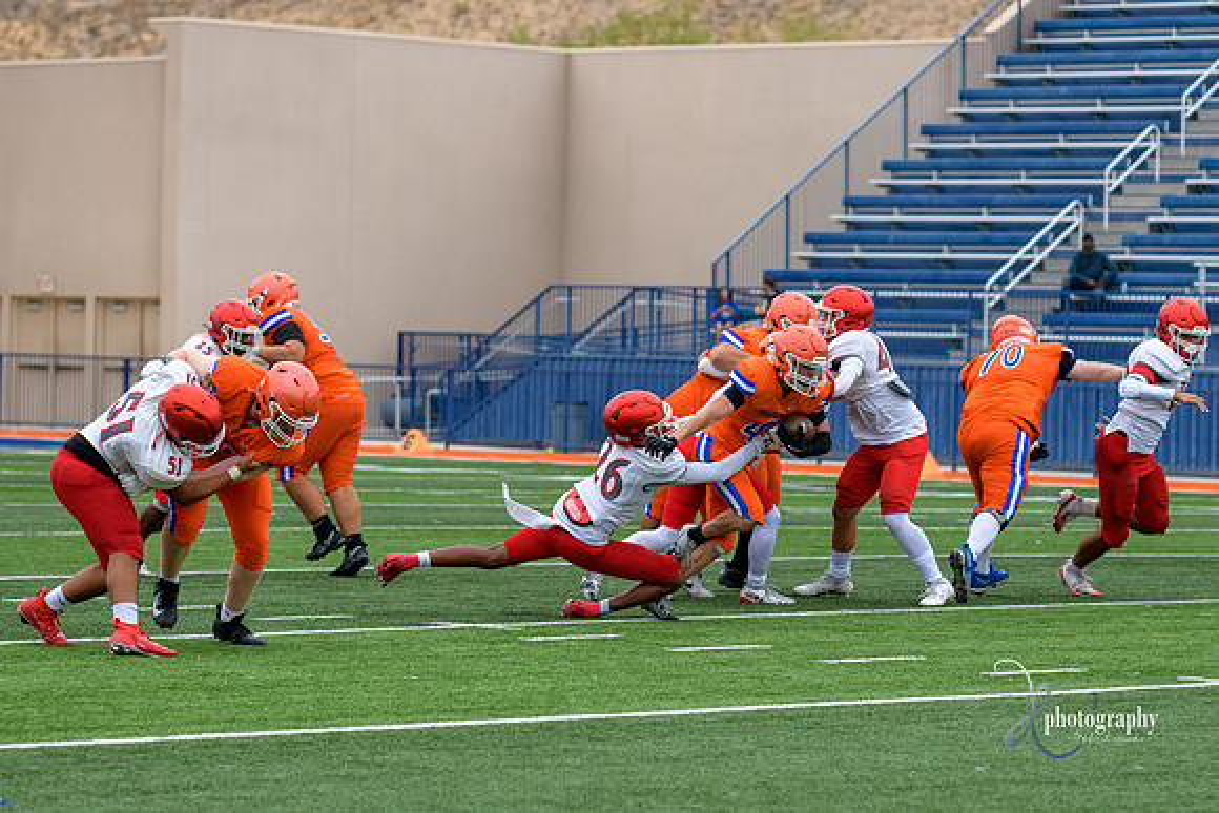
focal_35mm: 162
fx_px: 5485
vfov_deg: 8.5
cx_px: 590
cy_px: 406
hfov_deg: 12.7
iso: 360
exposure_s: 1/800
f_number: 3.5
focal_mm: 120
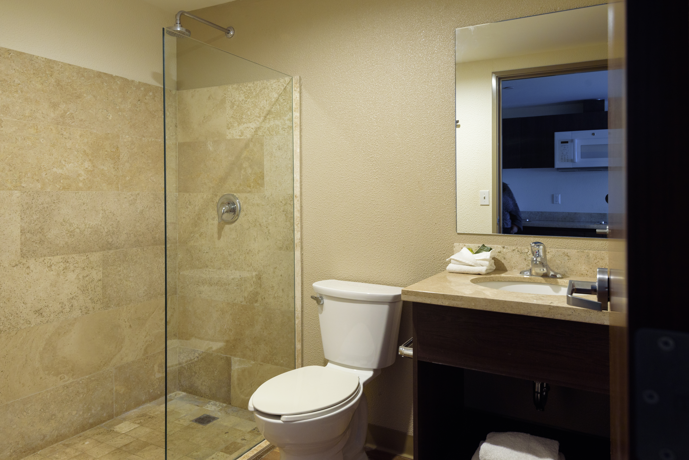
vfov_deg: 53.2
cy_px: 230
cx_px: 344
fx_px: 459
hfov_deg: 73.7
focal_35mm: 24
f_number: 8
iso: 320
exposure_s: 1/10
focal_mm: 24
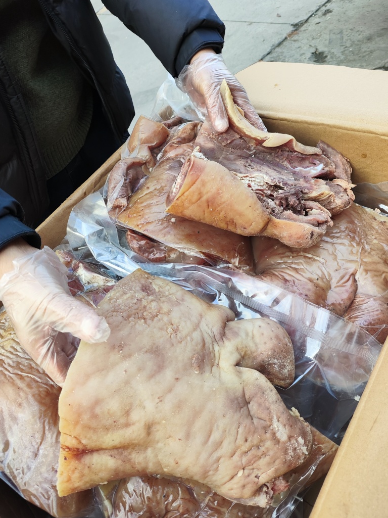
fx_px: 389
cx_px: 195
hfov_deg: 53.0
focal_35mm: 26
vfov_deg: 67.3
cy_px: 260
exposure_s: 1/400
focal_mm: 4.71
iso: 207
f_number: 1.79
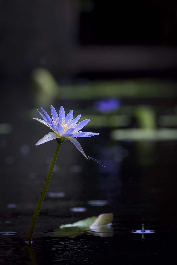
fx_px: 1473
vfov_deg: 10.3
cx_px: 88
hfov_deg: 6.9
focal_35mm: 200
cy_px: 132
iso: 640
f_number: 6.3
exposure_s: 1/1000
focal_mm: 200
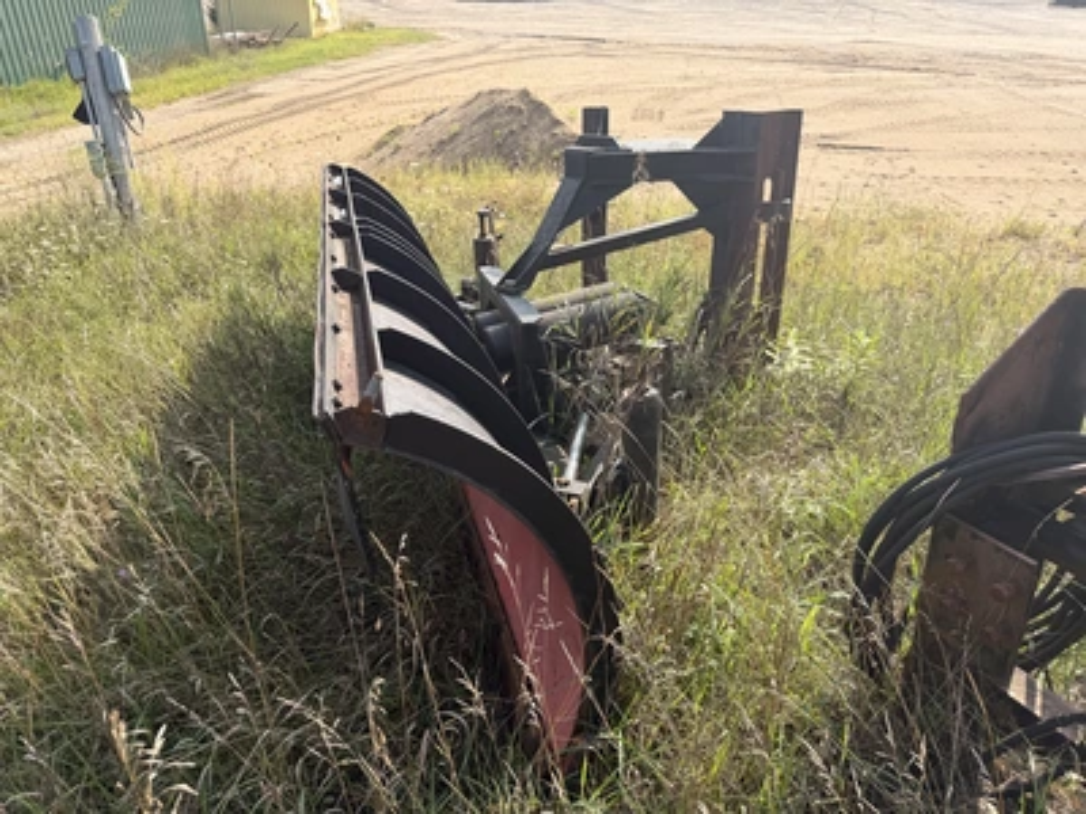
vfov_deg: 56.8
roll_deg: +1.5
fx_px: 753
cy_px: 407
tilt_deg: -29.4
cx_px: 543
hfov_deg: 71.6
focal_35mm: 24
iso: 100
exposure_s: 1/2232
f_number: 1.78
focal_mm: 6.76
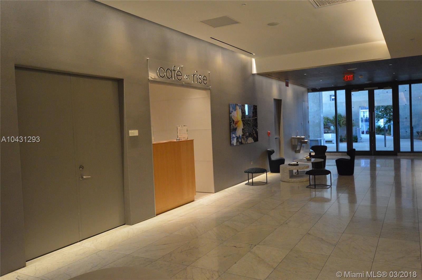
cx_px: 211
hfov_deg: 62.0
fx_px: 351
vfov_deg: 43.5
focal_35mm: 30
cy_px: 140
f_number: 3.5
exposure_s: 1/500
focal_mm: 20
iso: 2200
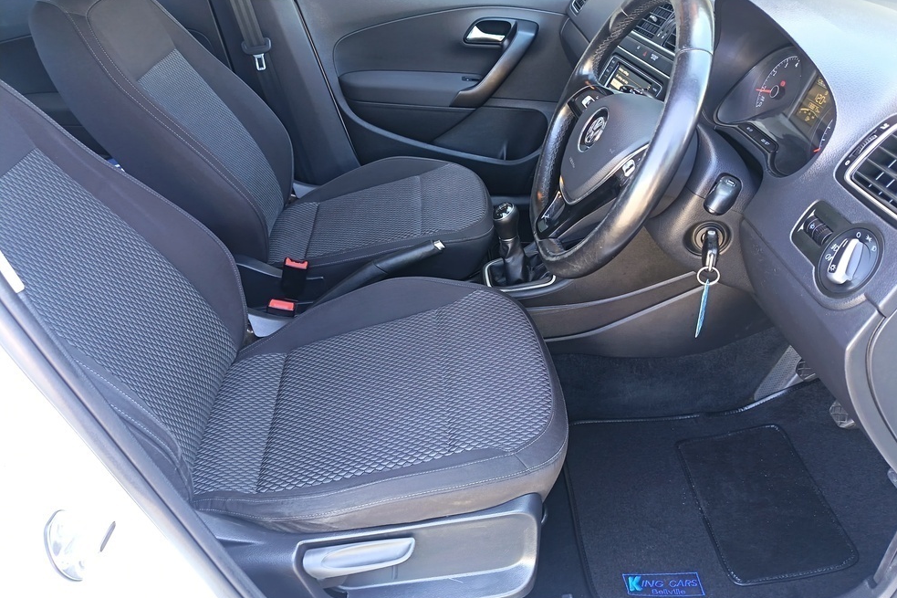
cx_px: 466
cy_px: 301
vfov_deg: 49.5
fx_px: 648
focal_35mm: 26
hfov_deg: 69.4
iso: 748
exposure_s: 1/50
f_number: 1.75
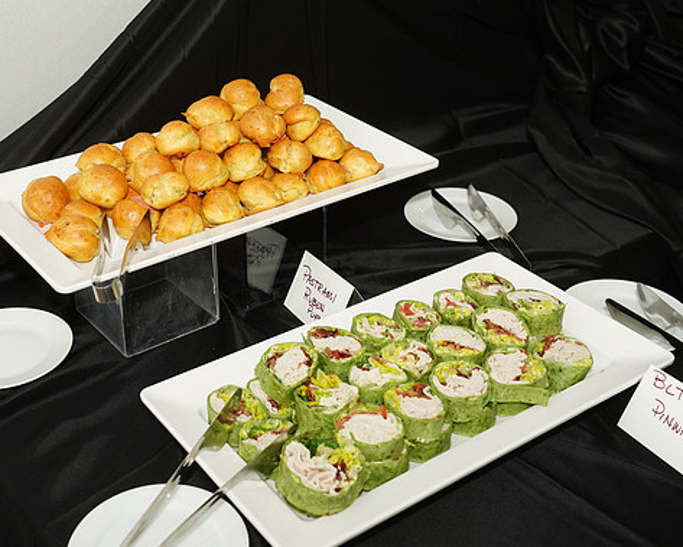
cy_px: 275
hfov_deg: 40.3
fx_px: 930
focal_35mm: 46
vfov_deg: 32.8
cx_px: 312
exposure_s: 1/80
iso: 1000
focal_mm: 40
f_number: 5
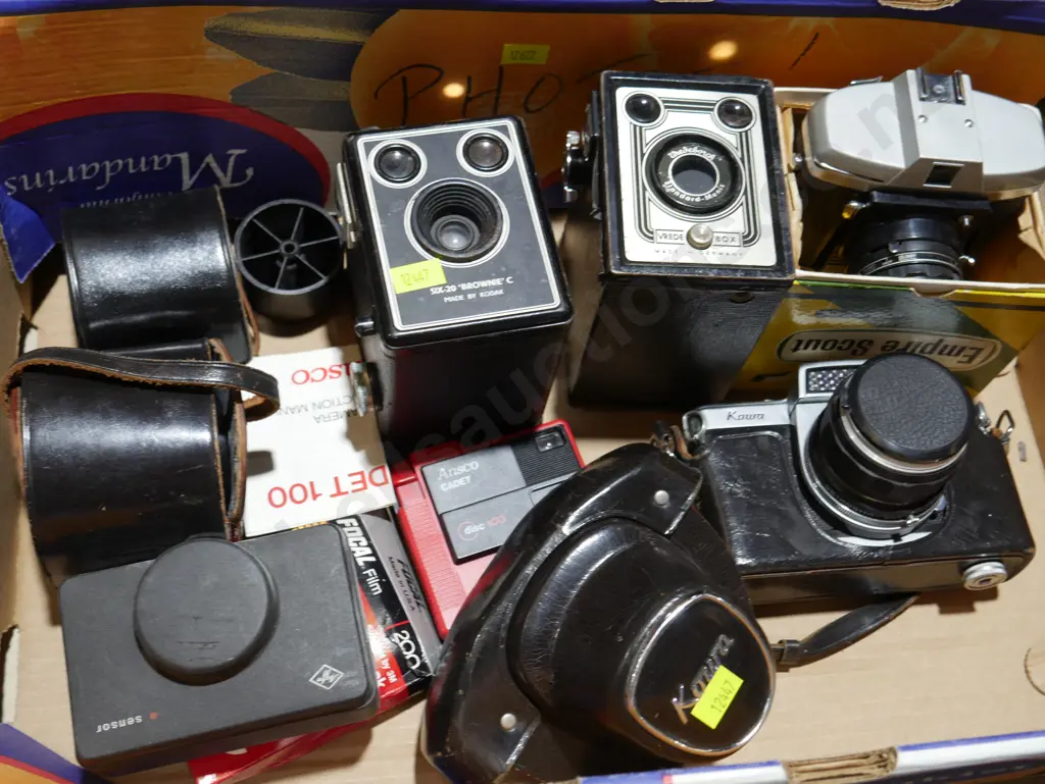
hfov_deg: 46.8
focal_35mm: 40
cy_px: 392
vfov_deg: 36.0
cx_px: 522
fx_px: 1208
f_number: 4.5
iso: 400
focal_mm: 20
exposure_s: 1/60
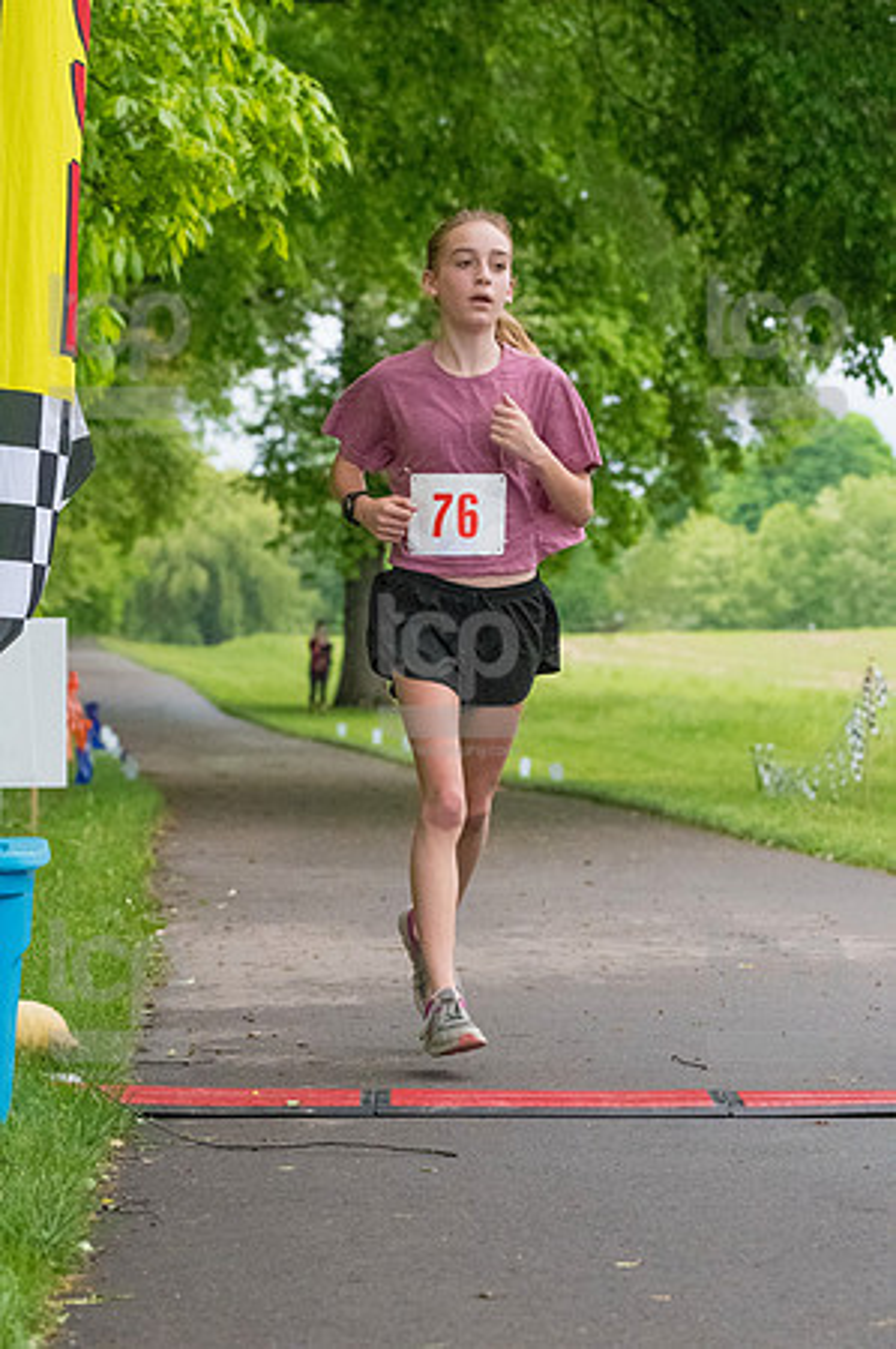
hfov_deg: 9.6
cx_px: 448
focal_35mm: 142
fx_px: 5313
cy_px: 674
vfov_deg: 14.5
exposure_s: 1/1250
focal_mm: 95
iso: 6400
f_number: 5.6
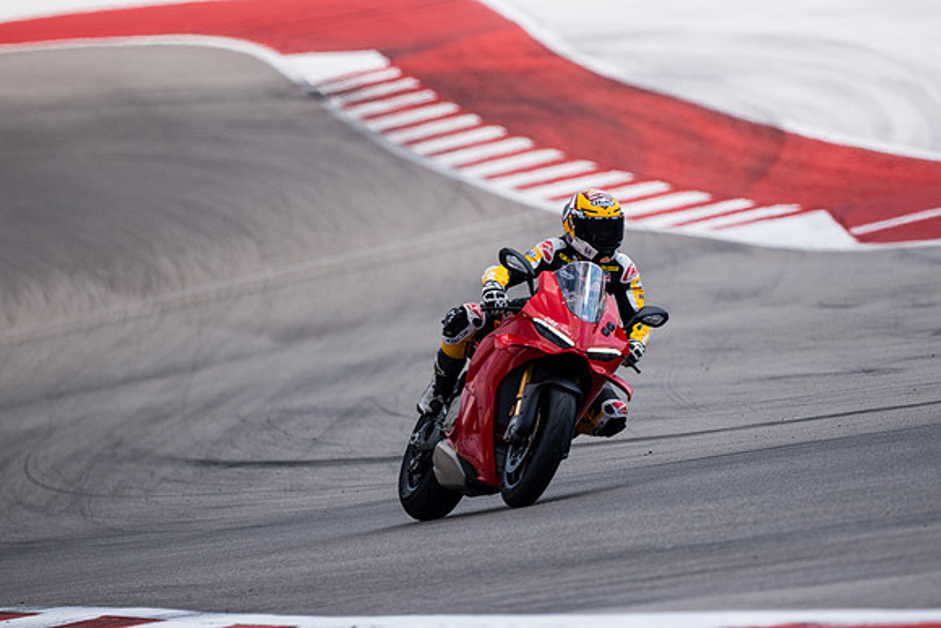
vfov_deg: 1.8
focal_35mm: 750
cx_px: 470
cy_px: 314
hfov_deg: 2.7
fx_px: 19608
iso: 400
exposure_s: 1/2500
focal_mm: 500
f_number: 5.6
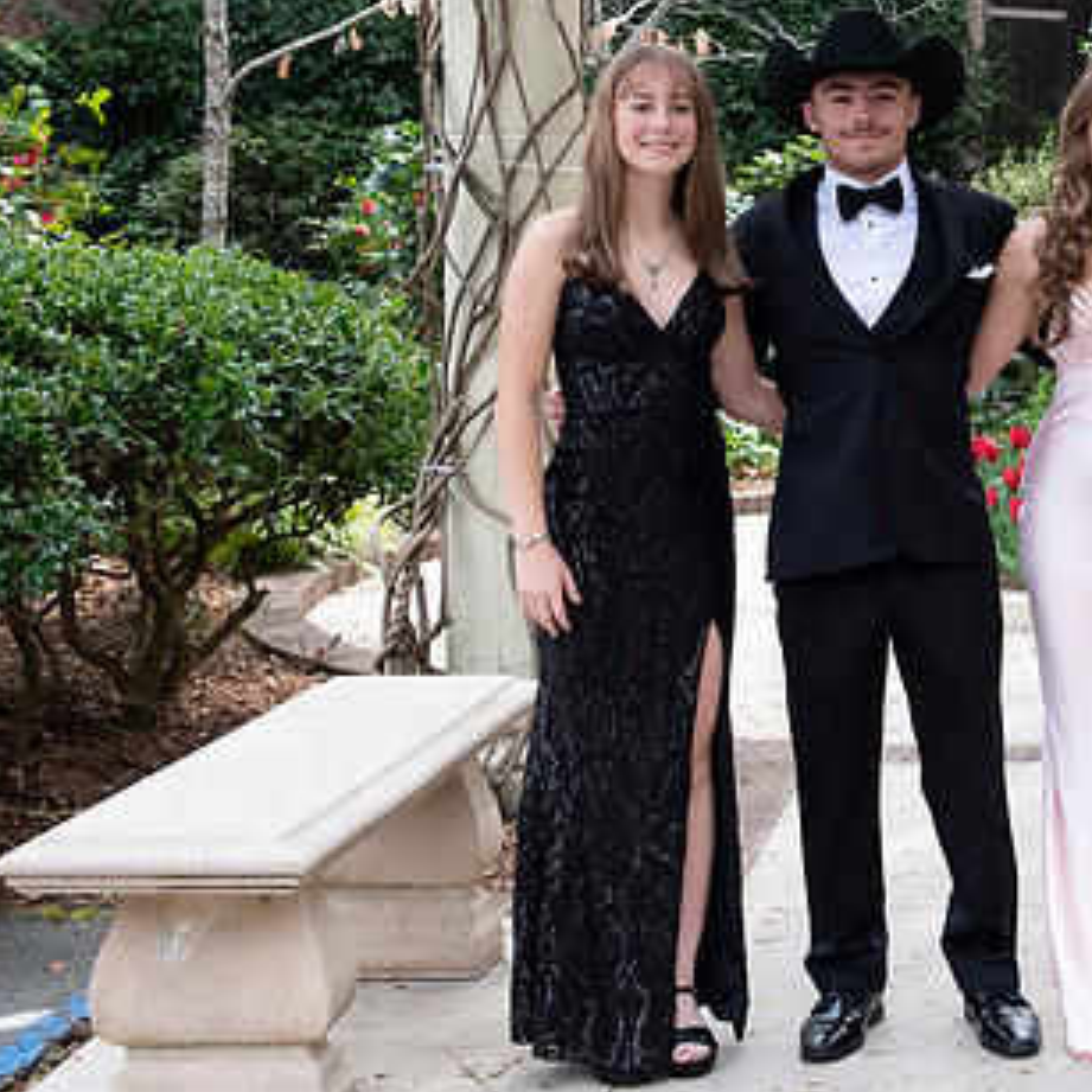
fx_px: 2820
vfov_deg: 21.8
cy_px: 340
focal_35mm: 79
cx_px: 1095
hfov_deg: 21.2
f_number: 5.6
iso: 1250
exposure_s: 1/1600
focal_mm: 38
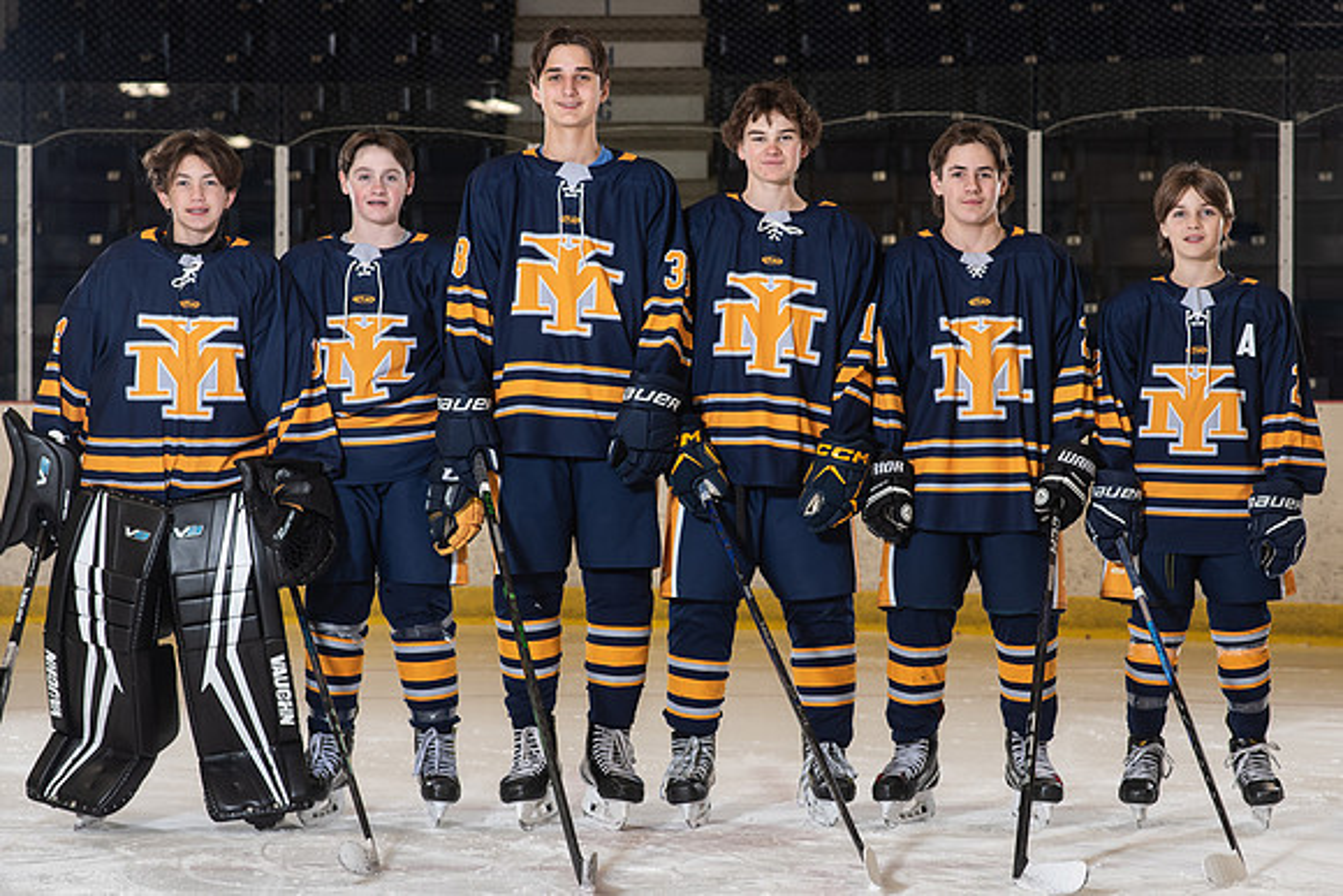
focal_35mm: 105
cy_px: 475
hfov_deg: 19.4
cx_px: 711
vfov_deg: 13.0
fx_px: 3919
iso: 640
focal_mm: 85
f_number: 5.6
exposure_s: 1/250
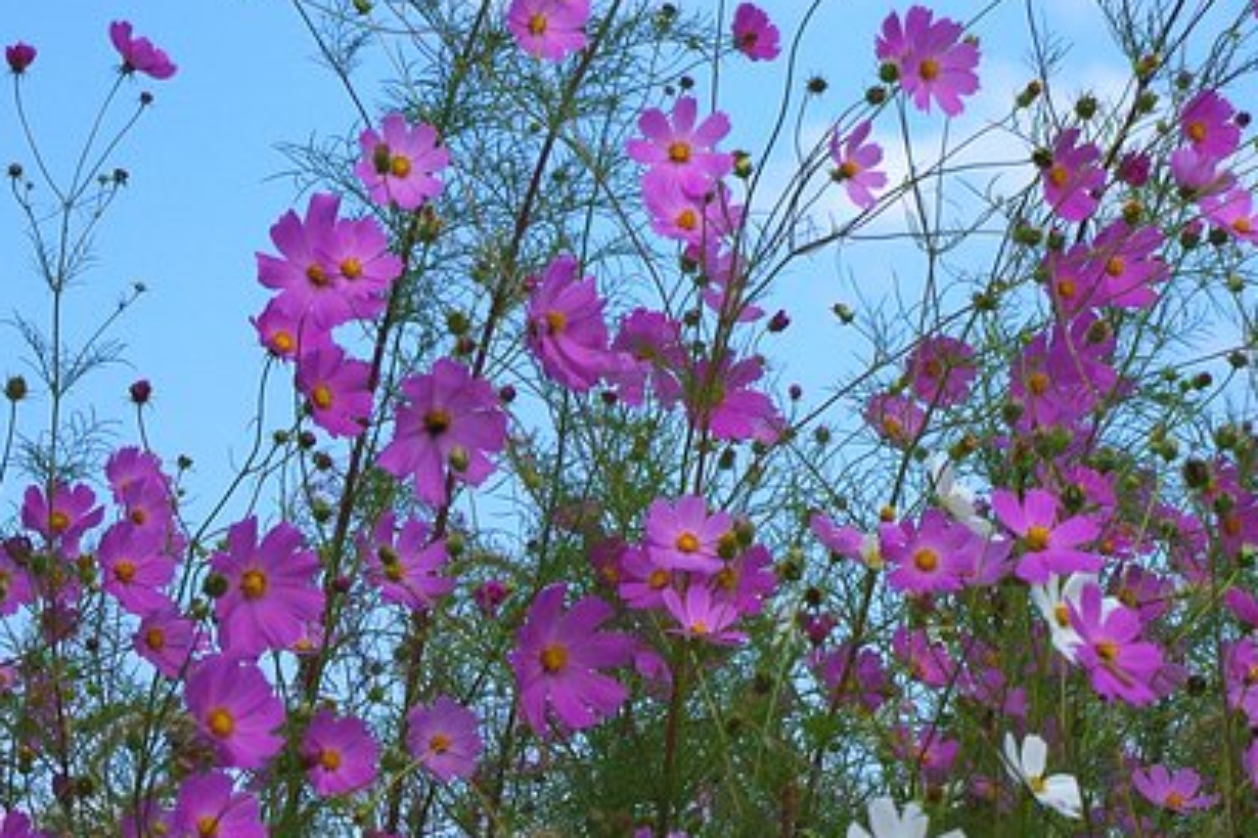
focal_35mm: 205
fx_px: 7160
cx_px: 828
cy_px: 195
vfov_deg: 6.7
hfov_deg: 10.0
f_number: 6.3
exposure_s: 1/800
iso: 80
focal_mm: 55
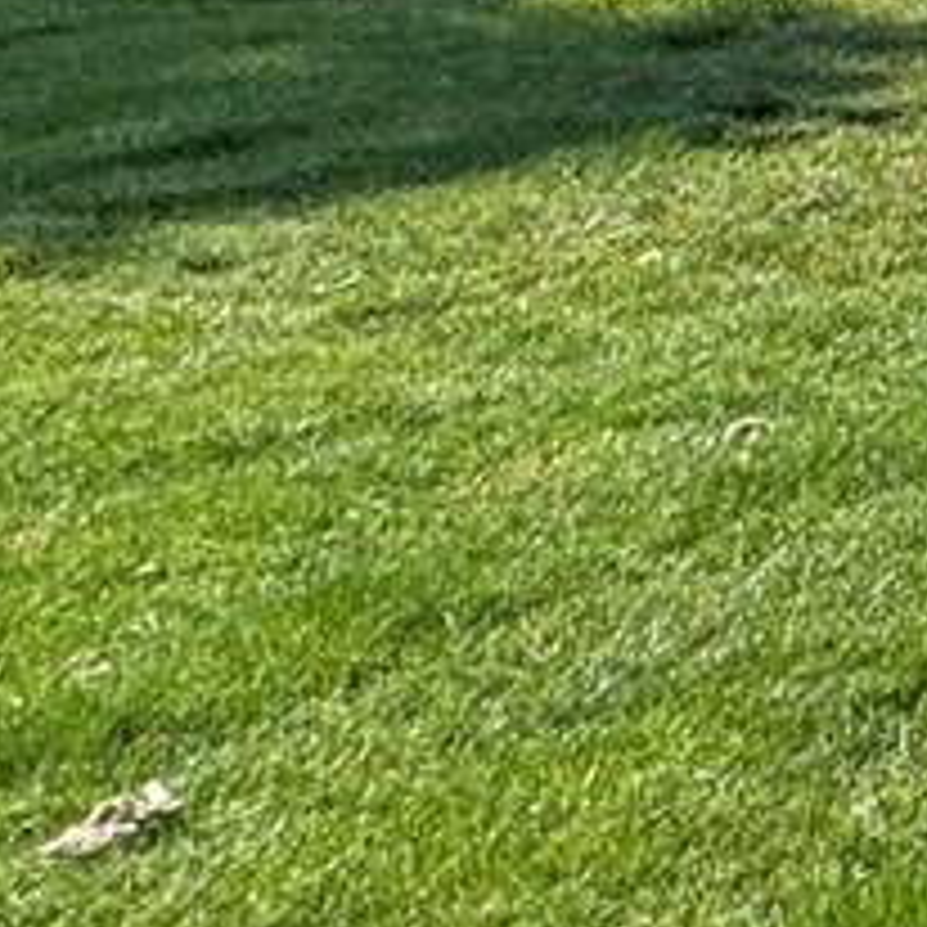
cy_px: -675
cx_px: 2781
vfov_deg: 15.8
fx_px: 2909
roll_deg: +0.3
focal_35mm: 96
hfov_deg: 11.2
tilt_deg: +4.2
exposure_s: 1/889
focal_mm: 2.22
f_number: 2.2
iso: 50
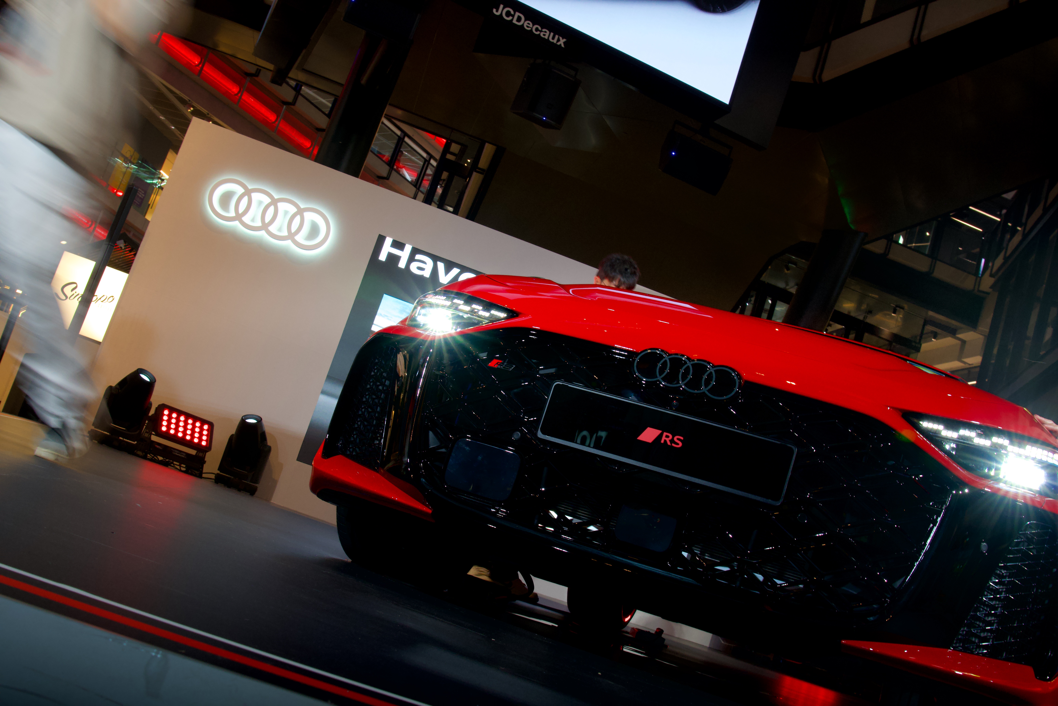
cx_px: 529
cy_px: 353
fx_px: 1058
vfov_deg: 36.9
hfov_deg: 53.1
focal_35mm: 36
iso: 800
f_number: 9
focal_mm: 24
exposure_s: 1/10
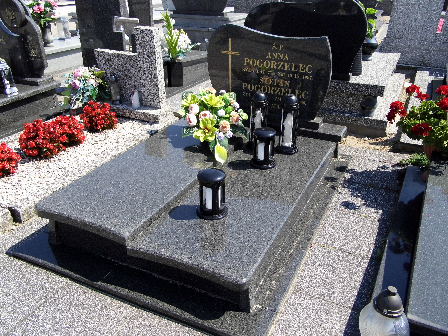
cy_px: 166
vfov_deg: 46.8
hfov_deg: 60.0
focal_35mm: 30
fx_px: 388
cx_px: 227
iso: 100
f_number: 3.2
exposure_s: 1/800
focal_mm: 5.2
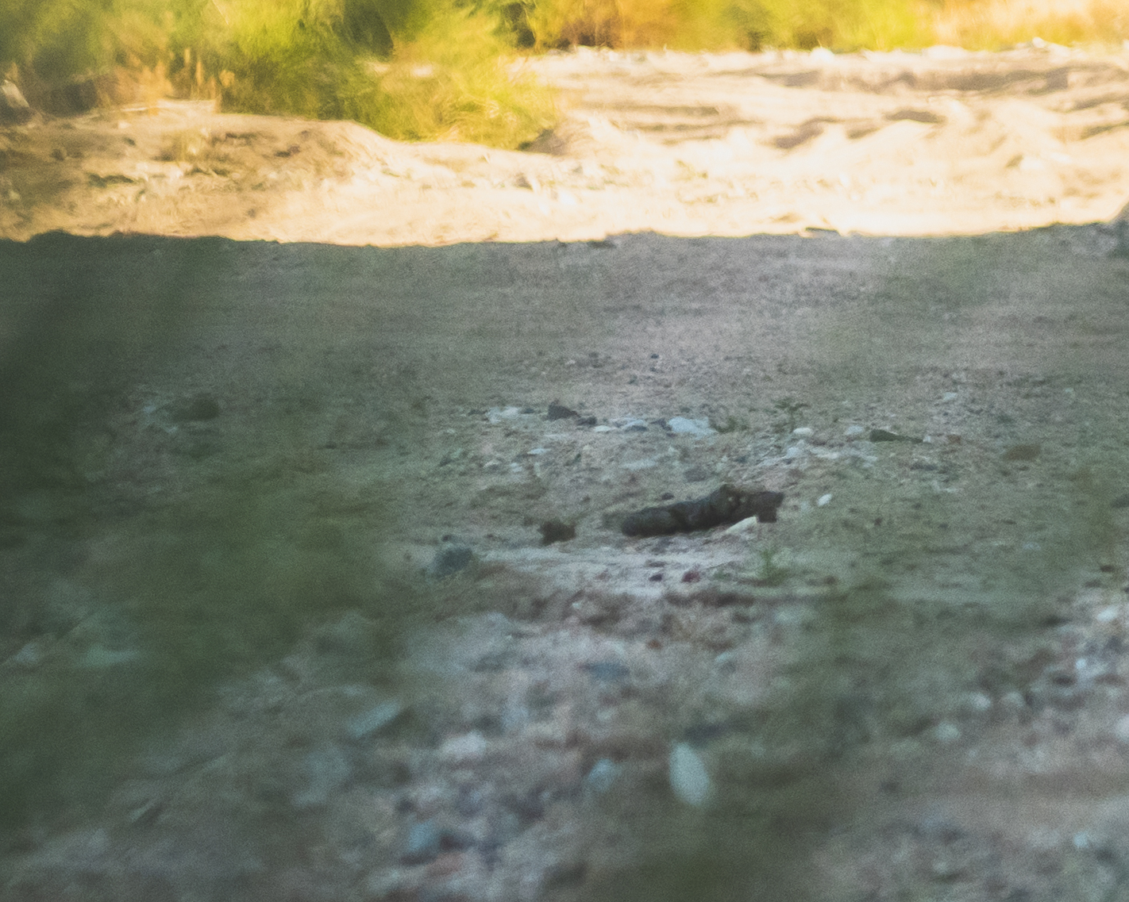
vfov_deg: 5.6
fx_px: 9120
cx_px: 3031
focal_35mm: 273
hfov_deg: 6.6
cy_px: -469
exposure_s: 1/1250
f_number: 4
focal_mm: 52
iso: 800
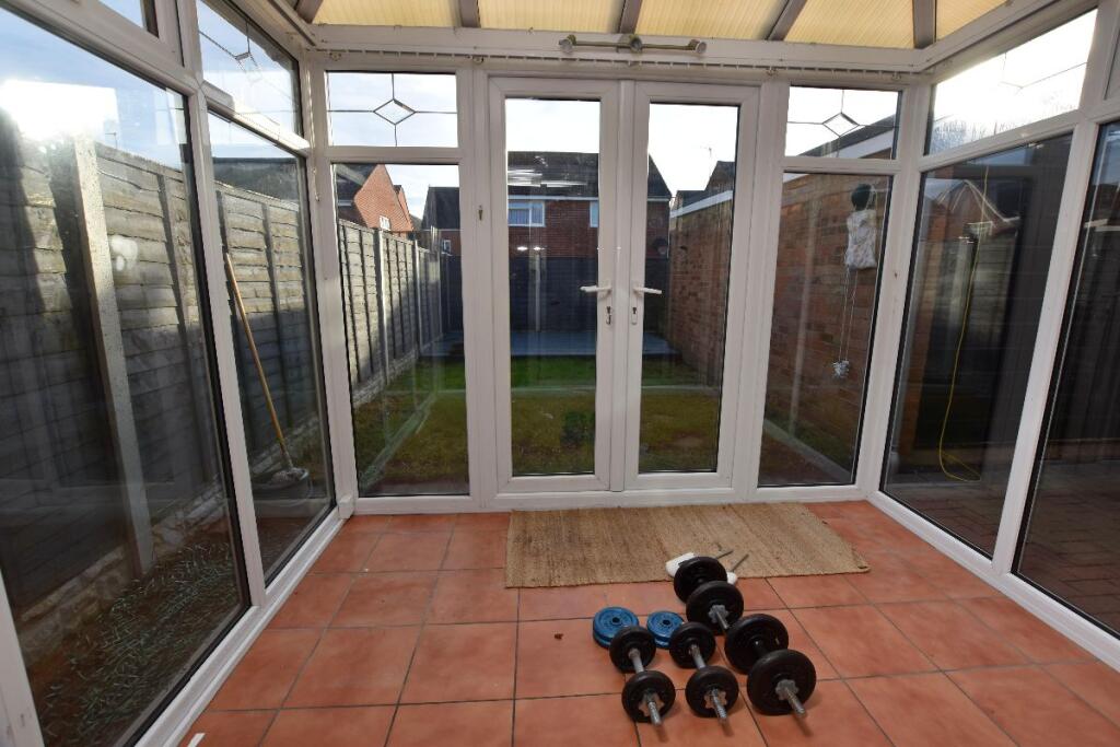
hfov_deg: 100.4
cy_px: 374
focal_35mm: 15
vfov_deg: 77.3
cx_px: 560
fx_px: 467
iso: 100
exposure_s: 1/200
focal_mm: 10
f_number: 5.6
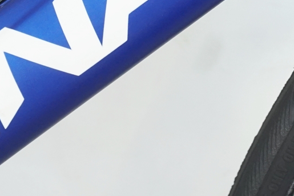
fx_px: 1142
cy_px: -120
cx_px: 277
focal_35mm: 140
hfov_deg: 14.5
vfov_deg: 9.5
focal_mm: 25
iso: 800
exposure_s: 1/40
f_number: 6.3
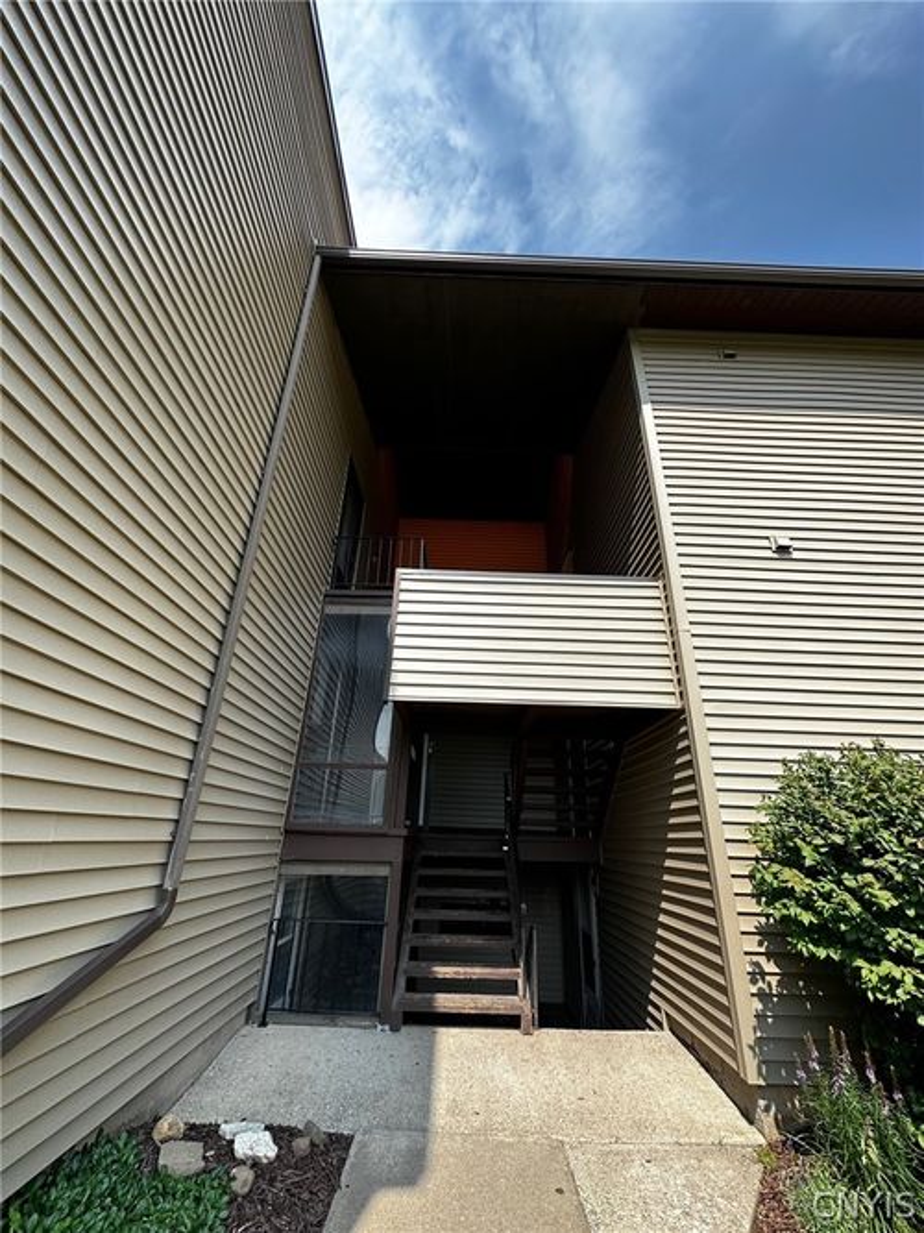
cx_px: 462
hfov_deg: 85.7
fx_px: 498
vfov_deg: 102.1
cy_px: 616
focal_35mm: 14
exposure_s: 1/636
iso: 40
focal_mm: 2.22
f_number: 2.2
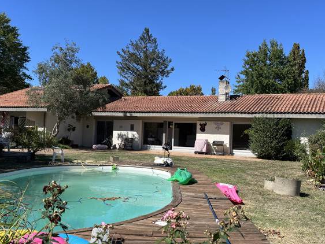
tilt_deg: +1.8
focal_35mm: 37
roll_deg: -3.3
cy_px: 123
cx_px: 180
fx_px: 348
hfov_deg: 50.0
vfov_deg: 38.7
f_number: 1.6
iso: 50
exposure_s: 1/3049
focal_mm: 5.1
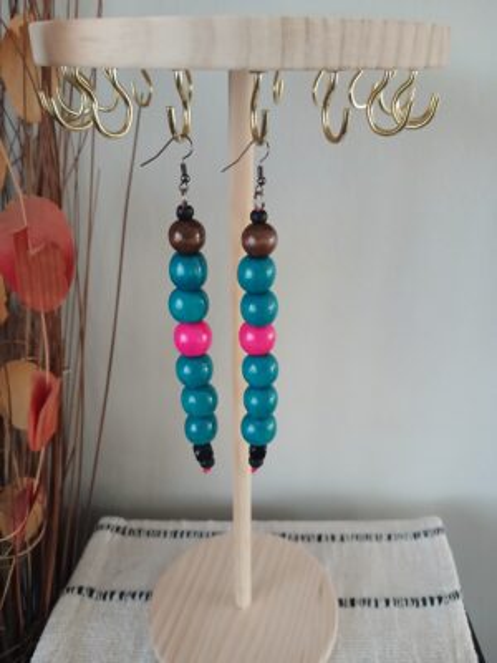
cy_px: 332
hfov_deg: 51.4
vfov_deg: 65.3
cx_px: 248
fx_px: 517
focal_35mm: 27
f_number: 1.8
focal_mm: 3.98
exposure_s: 1/25
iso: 400
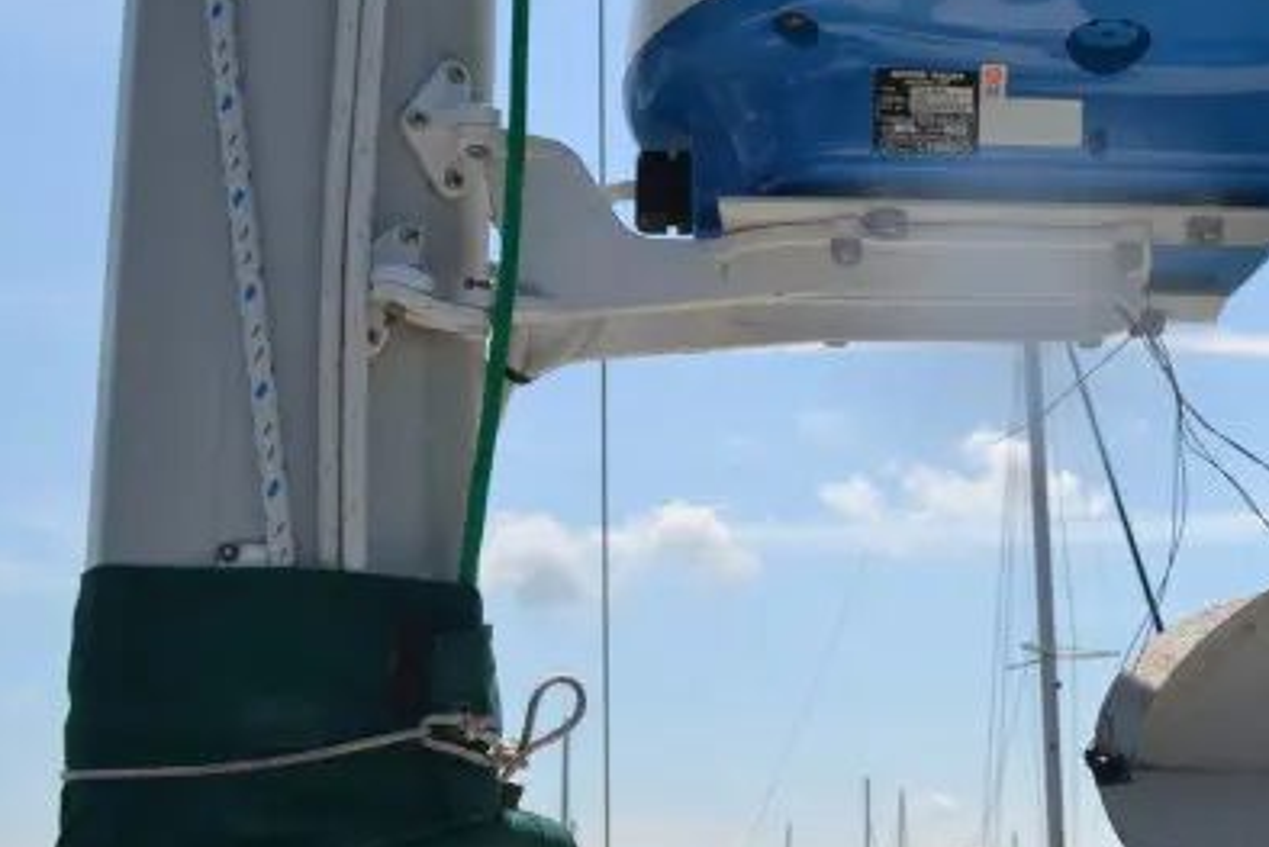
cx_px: 1230
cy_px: 478
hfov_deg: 28.4
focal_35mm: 67
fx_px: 2362
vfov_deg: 20.3
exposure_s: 1/320
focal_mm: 22
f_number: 9
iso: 100
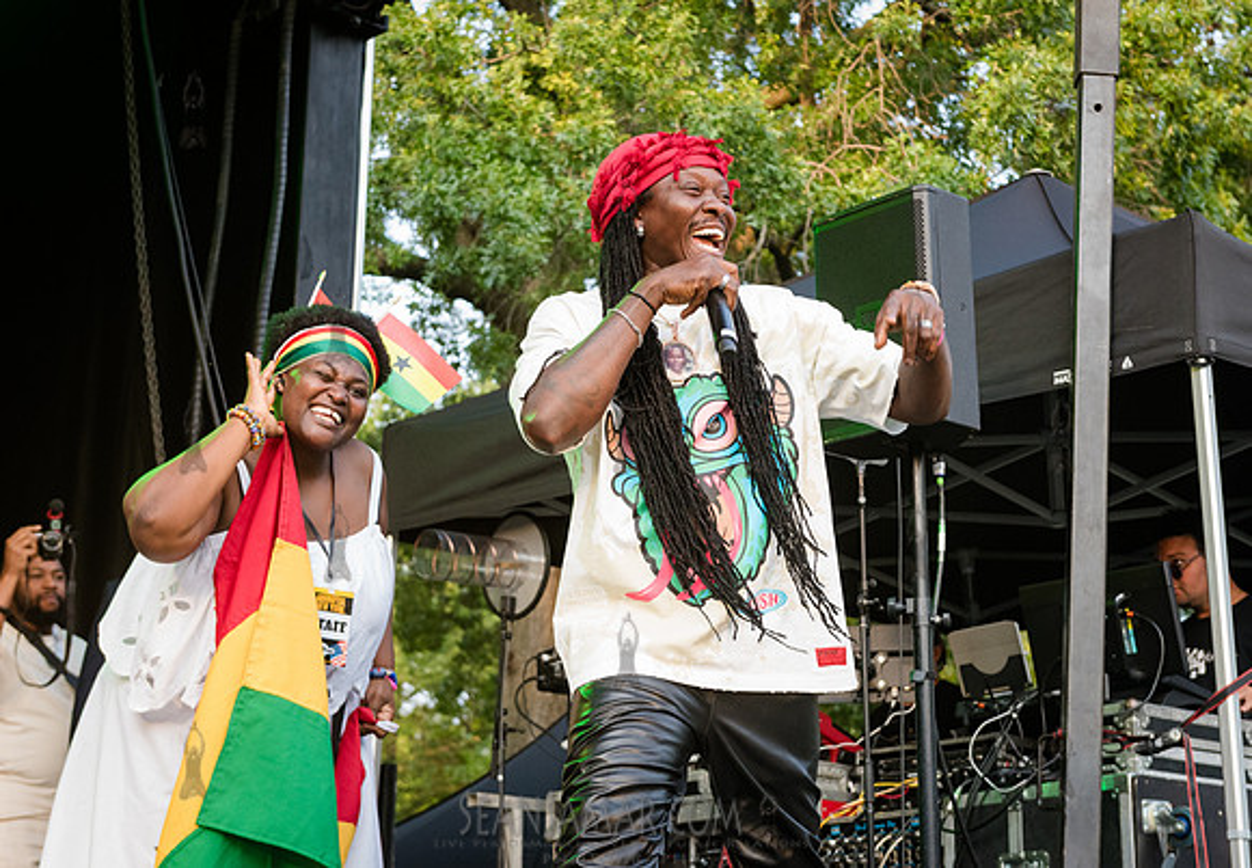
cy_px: 382
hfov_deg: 29.8
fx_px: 2349
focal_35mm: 67
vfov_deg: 20.9
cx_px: 644
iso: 2000
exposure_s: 1/500
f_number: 4.5
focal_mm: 58
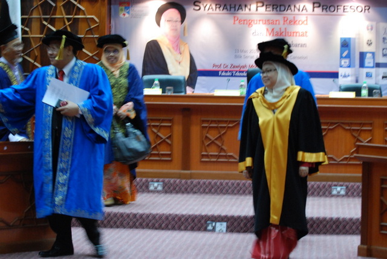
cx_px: 194
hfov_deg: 19.4
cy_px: 130
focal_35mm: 105
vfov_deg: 13.1
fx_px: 1131
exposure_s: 1/20
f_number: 4.5
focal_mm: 70
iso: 1250
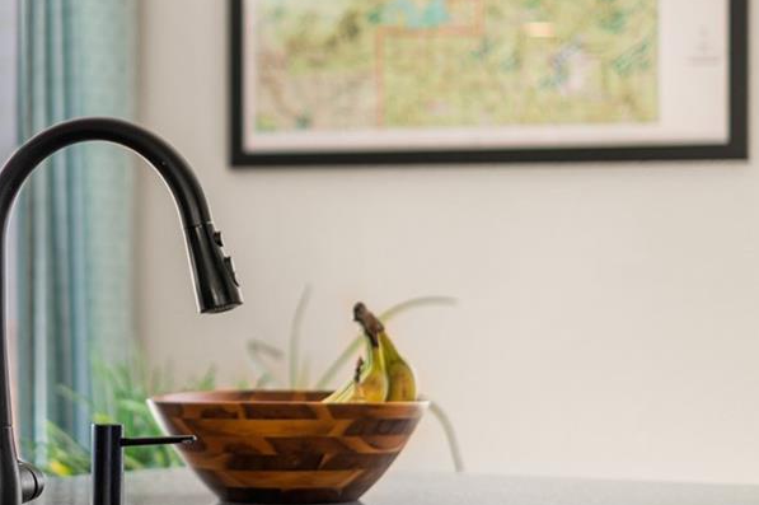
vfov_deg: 10.2
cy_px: 264
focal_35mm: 134
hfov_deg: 15.2
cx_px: 154
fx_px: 2823
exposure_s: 1/40
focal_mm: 50
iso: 125
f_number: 1.8
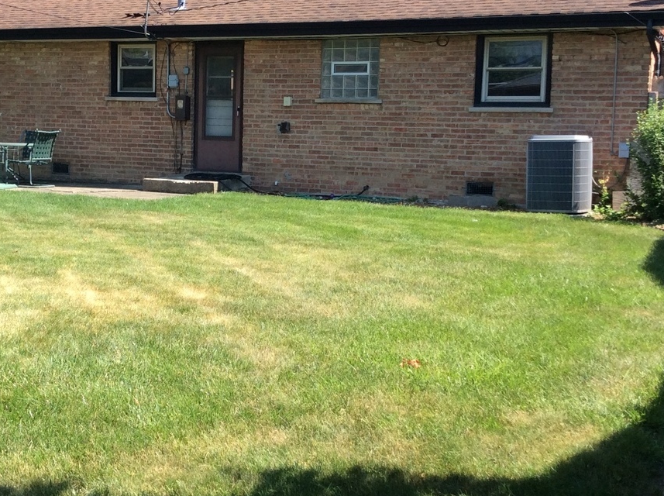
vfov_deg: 26.9
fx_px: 1034
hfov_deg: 35.4
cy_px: 212
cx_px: 240
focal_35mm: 54
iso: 32
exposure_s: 1/506
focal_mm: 3.3
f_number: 2.4
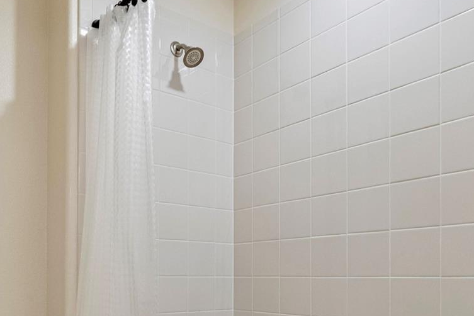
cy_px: 266
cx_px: 160
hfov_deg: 54.7
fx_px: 448
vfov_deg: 37.1
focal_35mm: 34
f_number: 11
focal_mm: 16
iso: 1600
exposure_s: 1/6
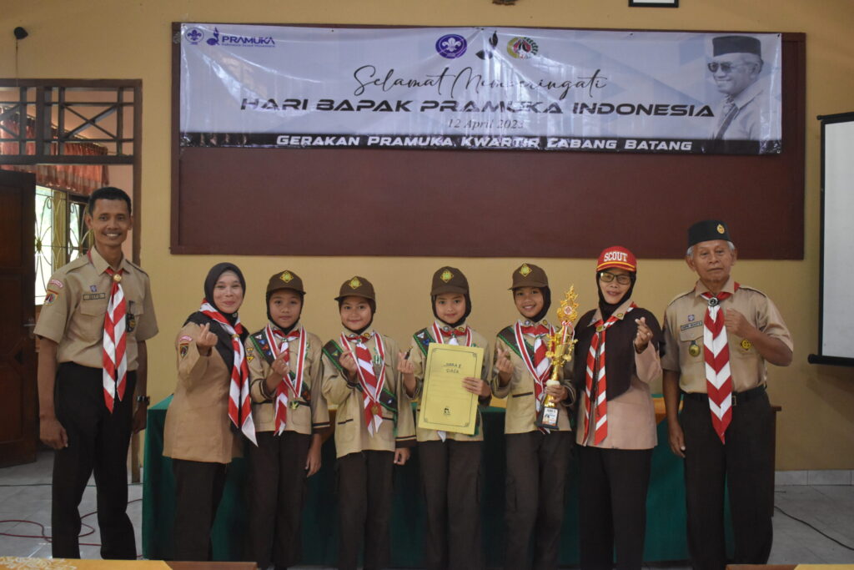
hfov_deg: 47.9
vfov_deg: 33.0
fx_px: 961
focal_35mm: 40
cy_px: 285
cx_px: 427
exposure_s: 1/60
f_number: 4
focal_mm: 27
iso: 3200
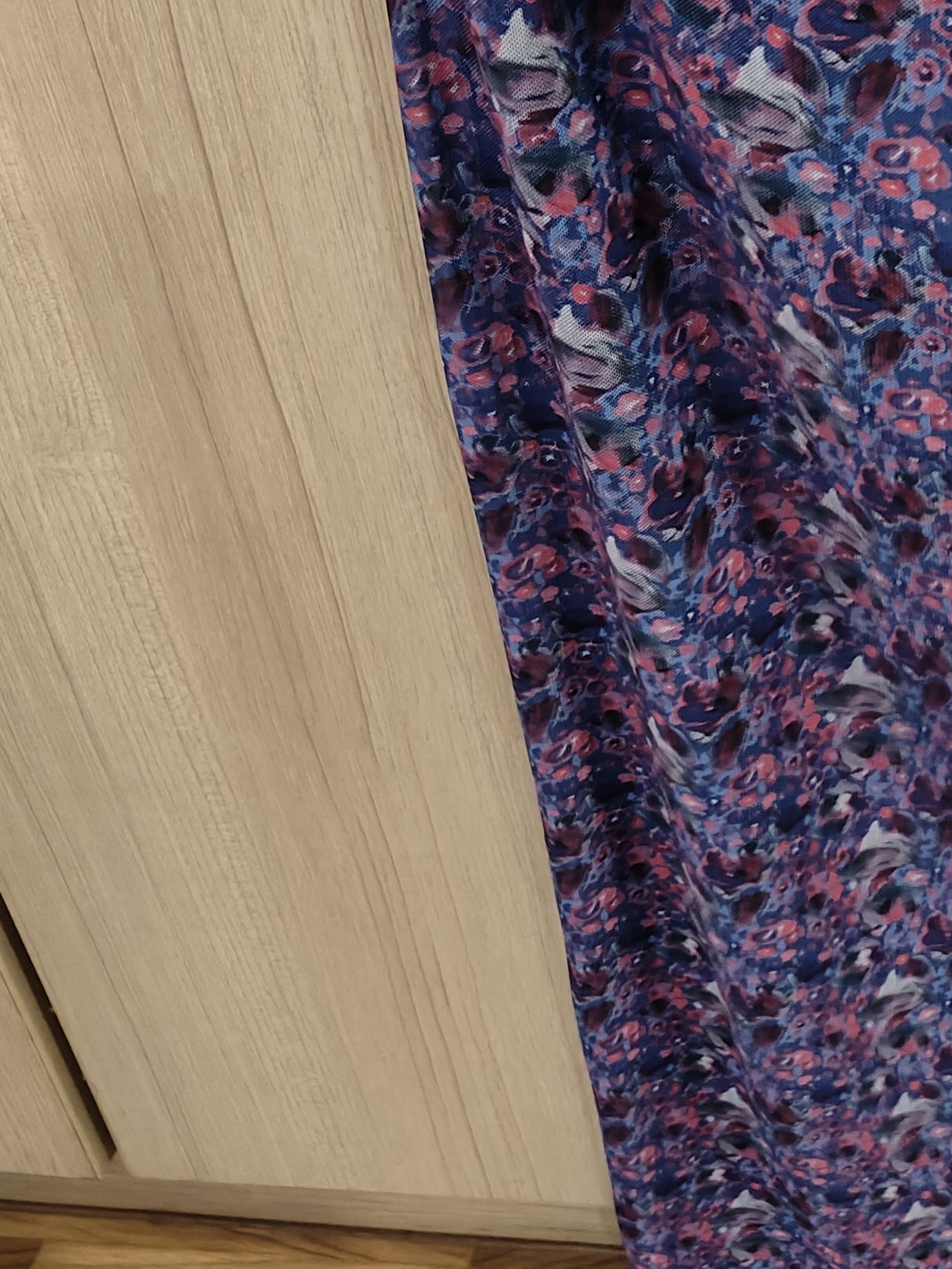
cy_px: 139
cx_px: 1145
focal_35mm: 59
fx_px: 2163
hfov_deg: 22.8
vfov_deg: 31.3
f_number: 1.8
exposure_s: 1/25
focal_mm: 5.59
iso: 1250
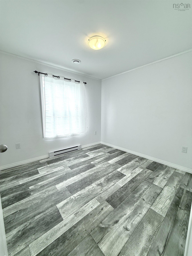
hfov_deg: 85.7
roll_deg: -0.8
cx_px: 96
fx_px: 104
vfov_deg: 102.1
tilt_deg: -8.9
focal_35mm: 14
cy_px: 128
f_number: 2.2
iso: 50
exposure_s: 1/180
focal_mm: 2.22
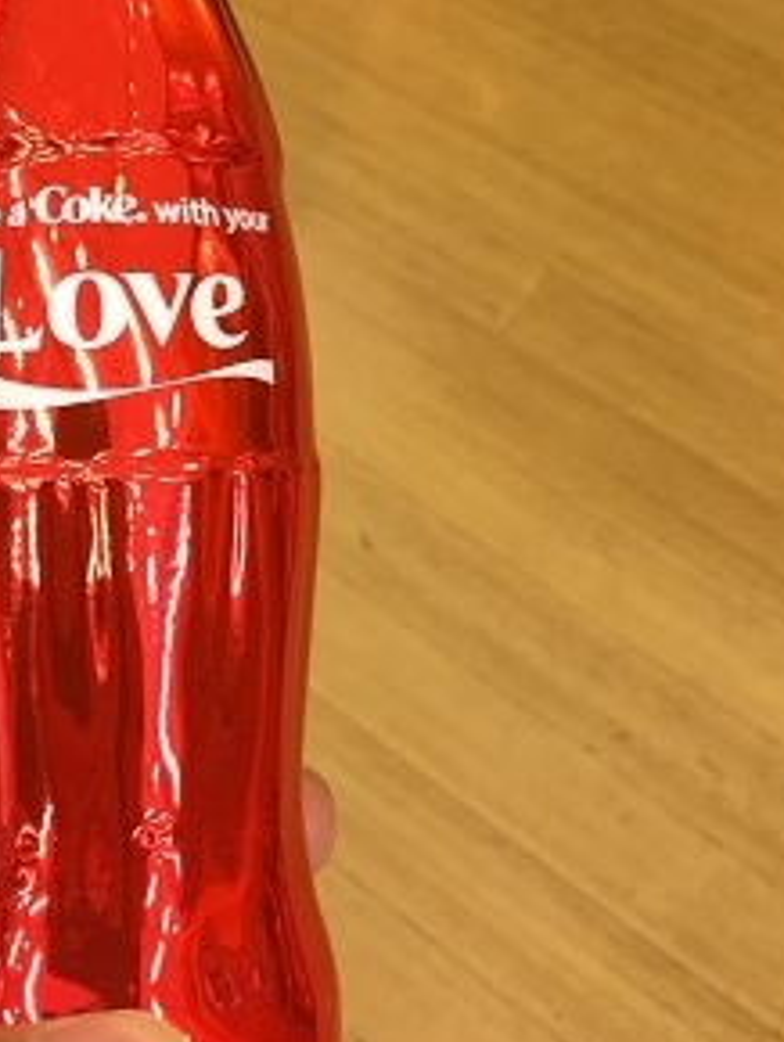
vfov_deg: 36.6
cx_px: 246
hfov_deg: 28.9
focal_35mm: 50
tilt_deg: -53.0
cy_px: 176
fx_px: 1508
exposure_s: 1/30
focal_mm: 4.15
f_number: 2.2
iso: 125
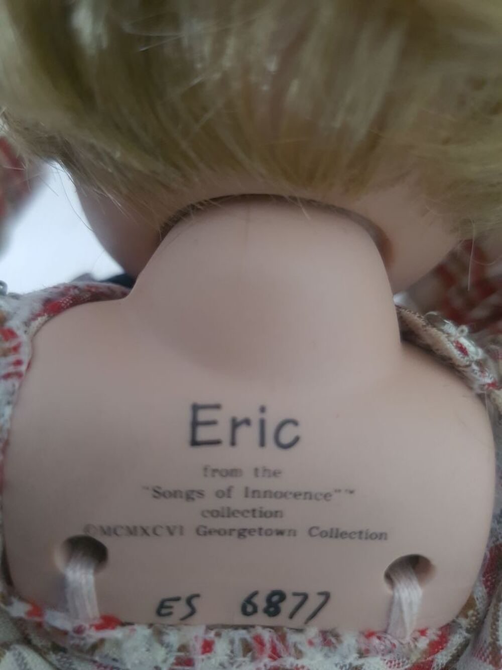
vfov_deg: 67.3
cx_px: 251
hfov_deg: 53.1
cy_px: 335
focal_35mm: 26
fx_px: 503
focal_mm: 4.3
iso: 200
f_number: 1.5
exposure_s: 1/50
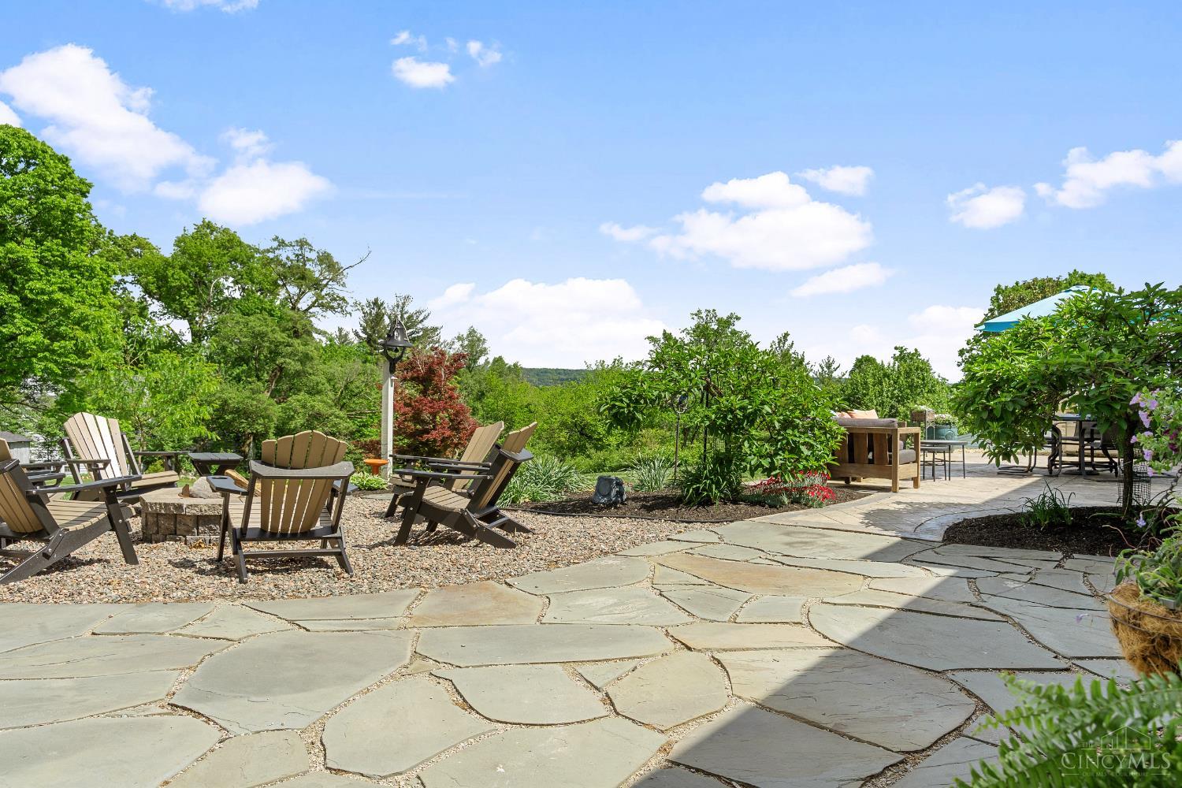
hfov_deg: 65.5
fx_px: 919
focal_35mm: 28
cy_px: 394
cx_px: 591
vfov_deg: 46.4
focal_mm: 28
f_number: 8
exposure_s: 1/1600
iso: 400
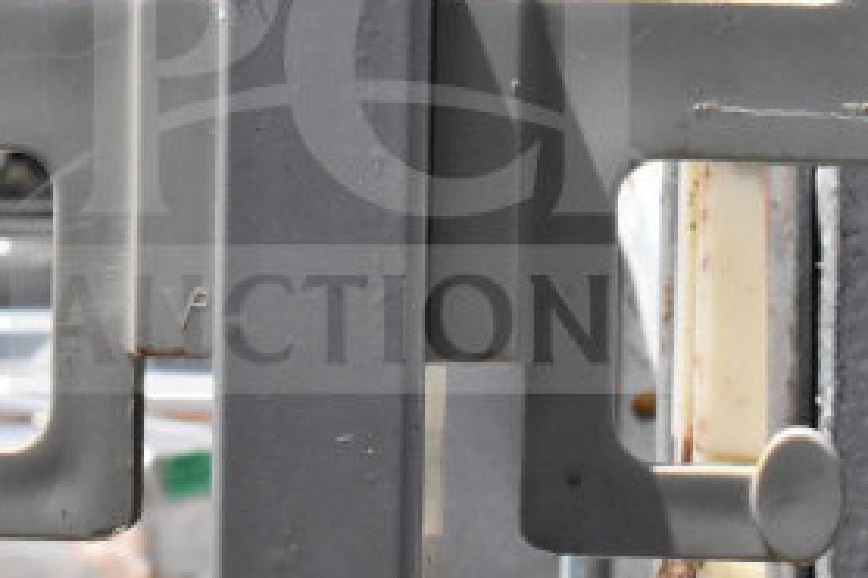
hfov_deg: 13.0
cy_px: 145
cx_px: 359
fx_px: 3807
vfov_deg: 8.7
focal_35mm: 158
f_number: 22
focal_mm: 48
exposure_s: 1/2000
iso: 6400
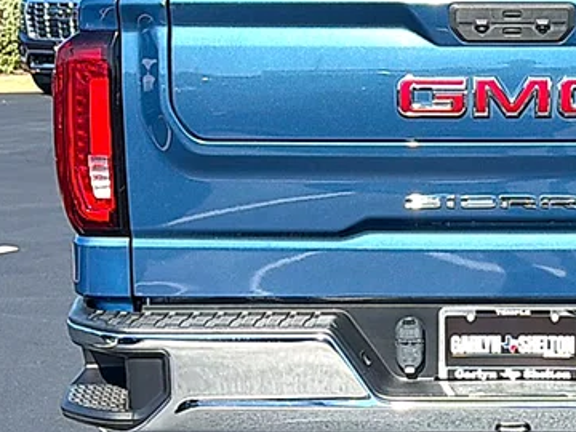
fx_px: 1198
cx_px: 526
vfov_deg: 20.4
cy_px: 180
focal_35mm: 72
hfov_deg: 26.1
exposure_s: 1/2525
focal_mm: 6.76
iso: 80
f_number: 1.78
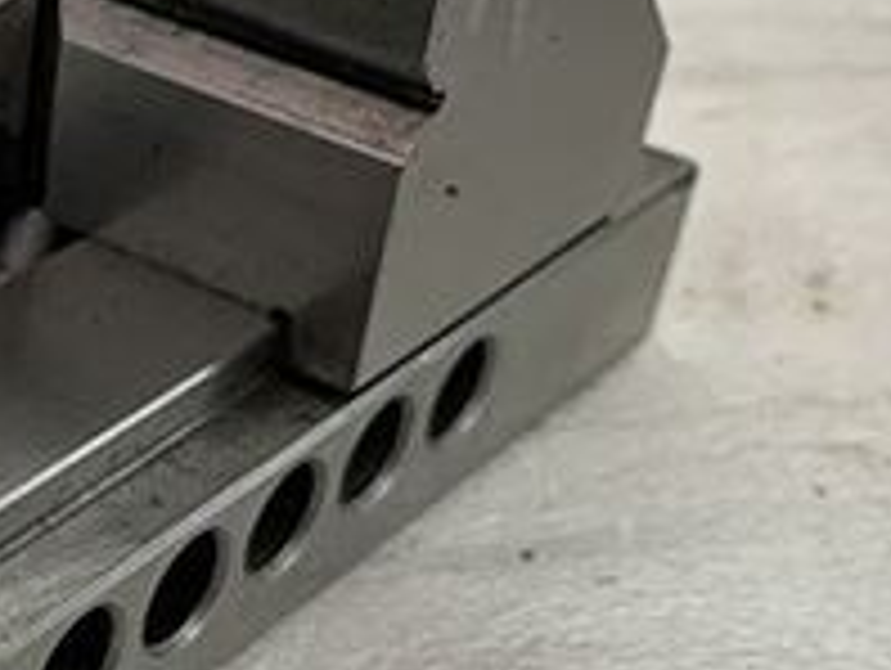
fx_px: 2165
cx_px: -333
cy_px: 648
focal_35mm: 84
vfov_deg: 17.3
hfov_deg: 20.7
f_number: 1.8
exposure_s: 1/121
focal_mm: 4.25
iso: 80
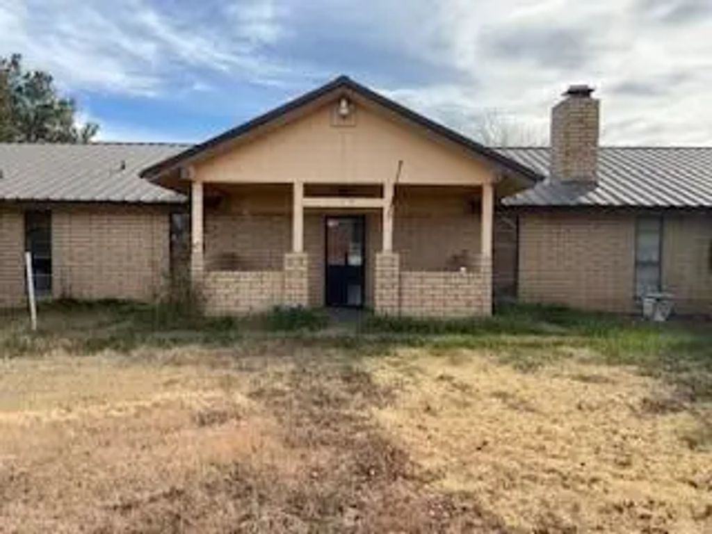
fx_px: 535
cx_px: 356
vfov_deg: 53.1
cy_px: 267
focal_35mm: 26
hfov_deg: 67.3
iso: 32
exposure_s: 1/1927
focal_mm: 4.25
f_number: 1.8
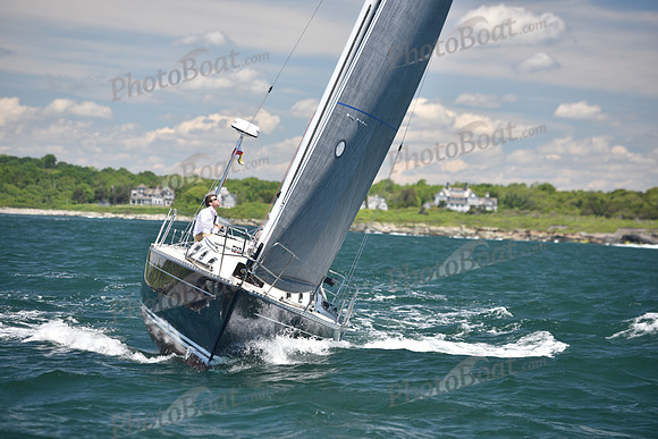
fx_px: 2559
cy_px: 220
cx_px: 329
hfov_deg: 14.7
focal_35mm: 140
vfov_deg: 9.8
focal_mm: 140
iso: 200
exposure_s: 1/1000
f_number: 3.2
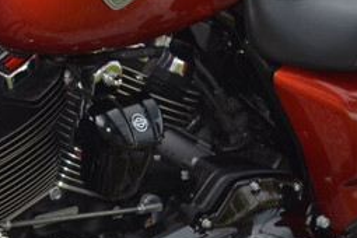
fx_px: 1537
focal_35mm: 155
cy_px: 55
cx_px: -43
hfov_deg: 13.0
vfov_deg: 8.8
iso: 125
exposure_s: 1/125
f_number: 4
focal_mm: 22
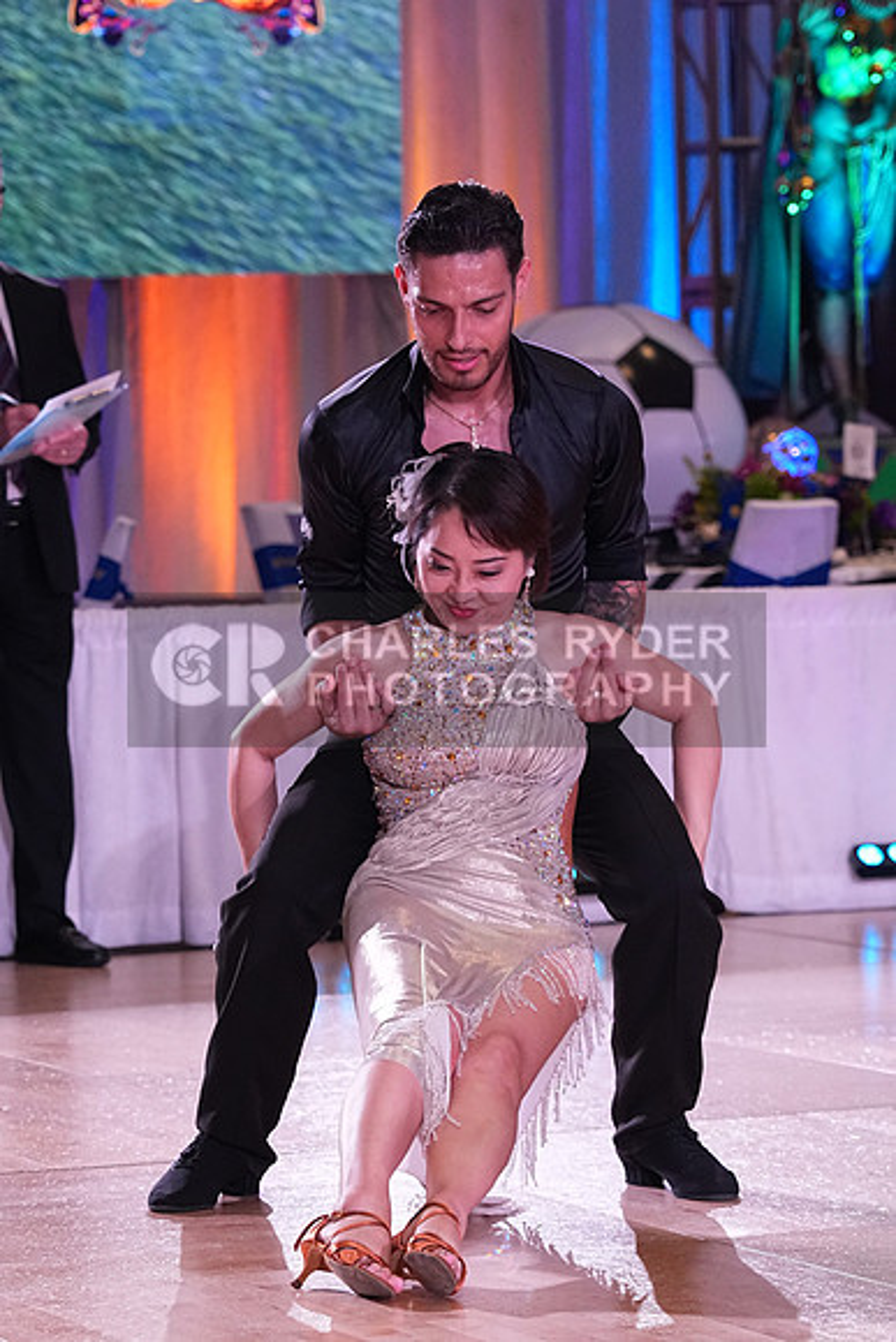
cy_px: 671
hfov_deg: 8.7
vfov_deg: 13.1
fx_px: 5857
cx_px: 448
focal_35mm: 157
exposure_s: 1/400
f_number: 5
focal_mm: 105
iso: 3200
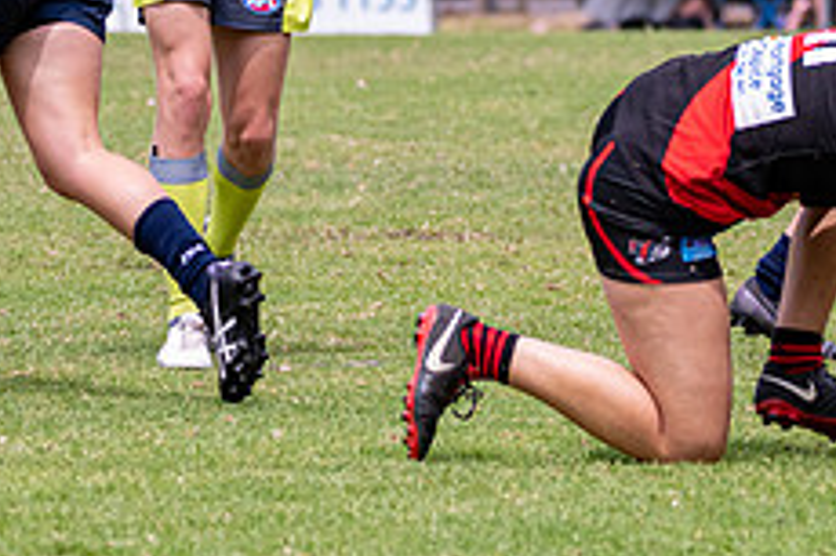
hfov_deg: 3.3
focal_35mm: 626
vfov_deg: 2.2
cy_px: 83
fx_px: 14526
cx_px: 696
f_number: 6.3
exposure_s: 1/2500
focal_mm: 210
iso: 800
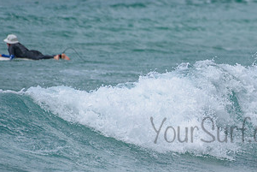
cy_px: 86
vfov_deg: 1.2
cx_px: 294
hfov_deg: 1.7
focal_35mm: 1180
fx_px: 8428
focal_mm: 500
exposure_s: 1/2000
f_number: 5.6
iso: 160
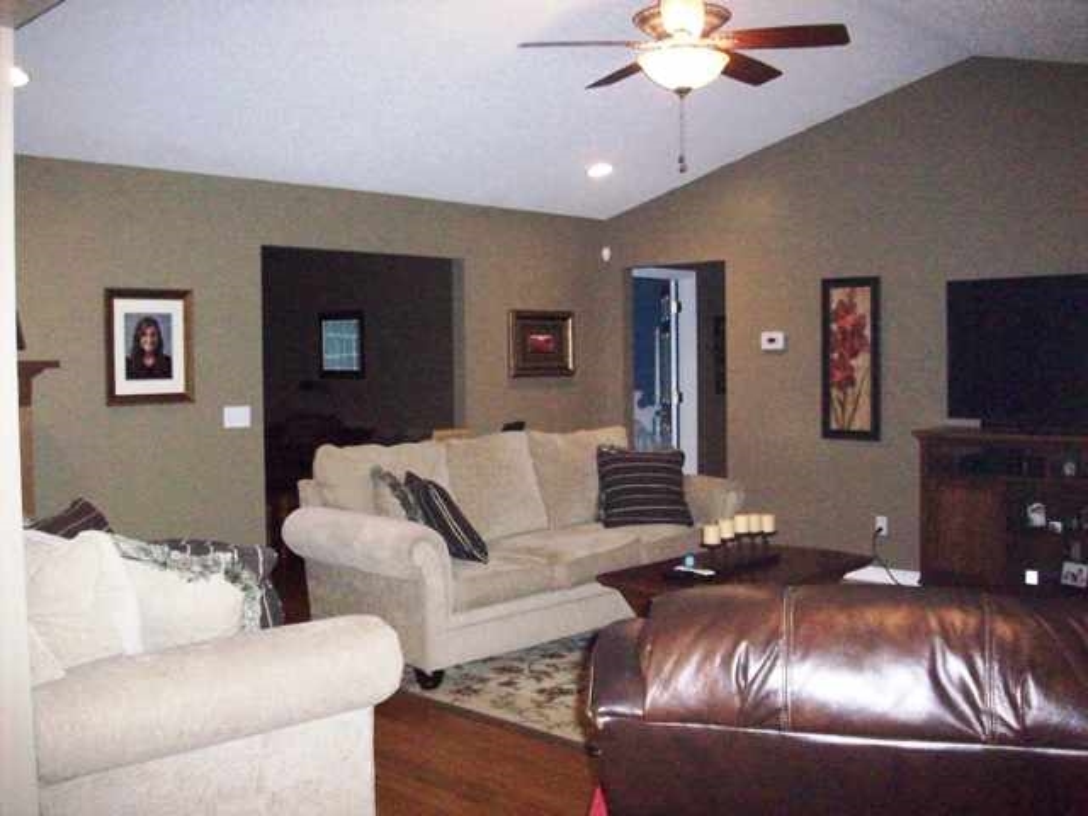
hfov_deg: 50.1
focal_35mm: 37
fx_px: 1163
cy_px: 408
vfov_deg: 38.7
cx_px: 544
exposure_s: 1/64
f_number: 2.8
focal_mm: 6.2
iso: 800
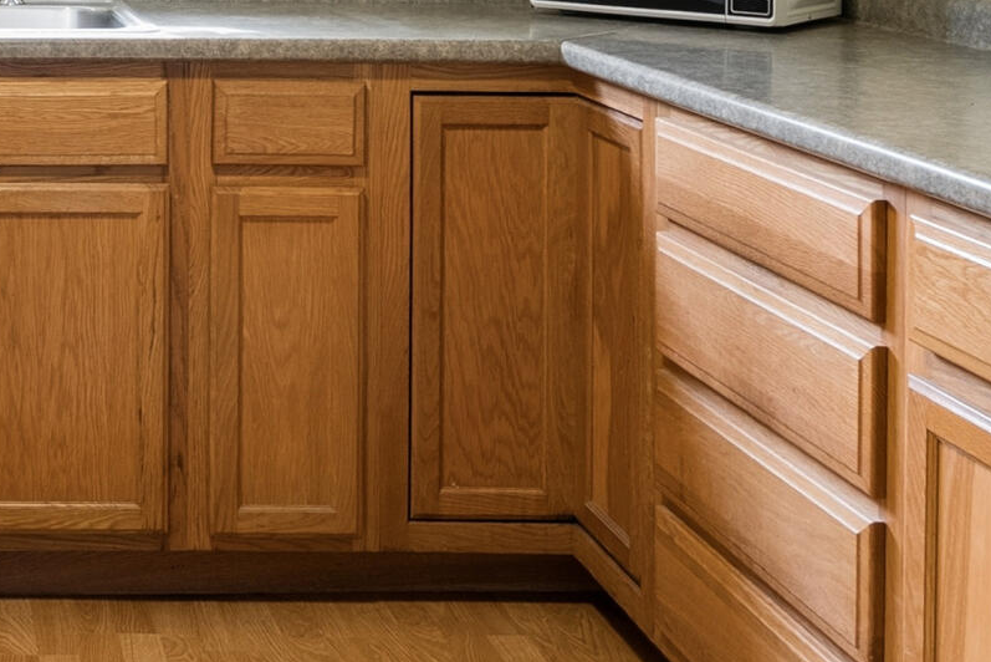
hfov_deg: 28.6
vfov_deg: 19.9
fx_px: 1762
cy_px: -150
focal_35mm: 64
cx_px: -93
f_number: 7.1
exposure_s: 1/15
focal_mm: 17
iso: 320
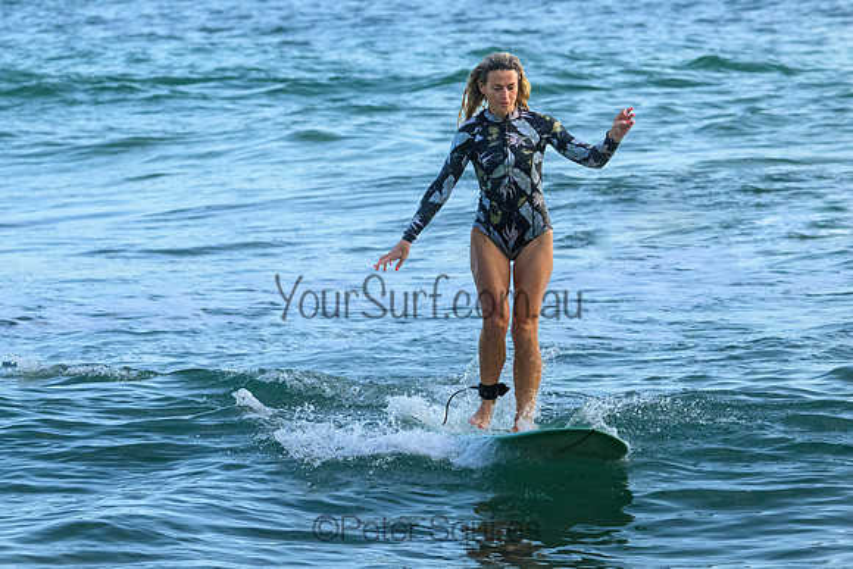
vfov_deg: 3.3
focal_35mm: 421
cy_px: 283
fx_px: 9988
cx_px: 324
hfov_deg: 4.9
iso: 5000
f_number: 11
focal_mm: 340
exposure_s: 1/2000
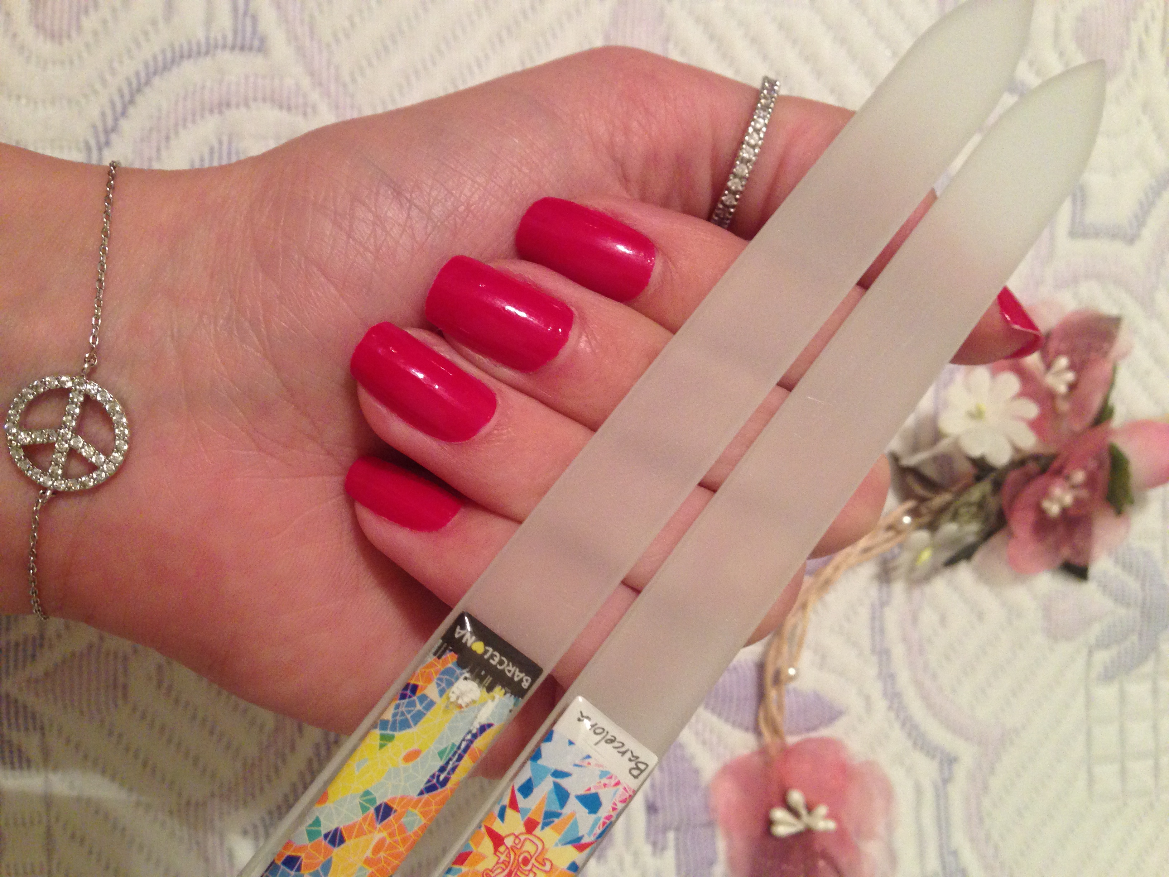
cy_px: 438
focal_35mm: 33
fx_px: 1114
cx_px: 584
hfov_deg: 55.4
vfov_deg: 42.9
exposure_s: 1/20
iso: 250
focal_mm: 4.12
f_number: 2.4
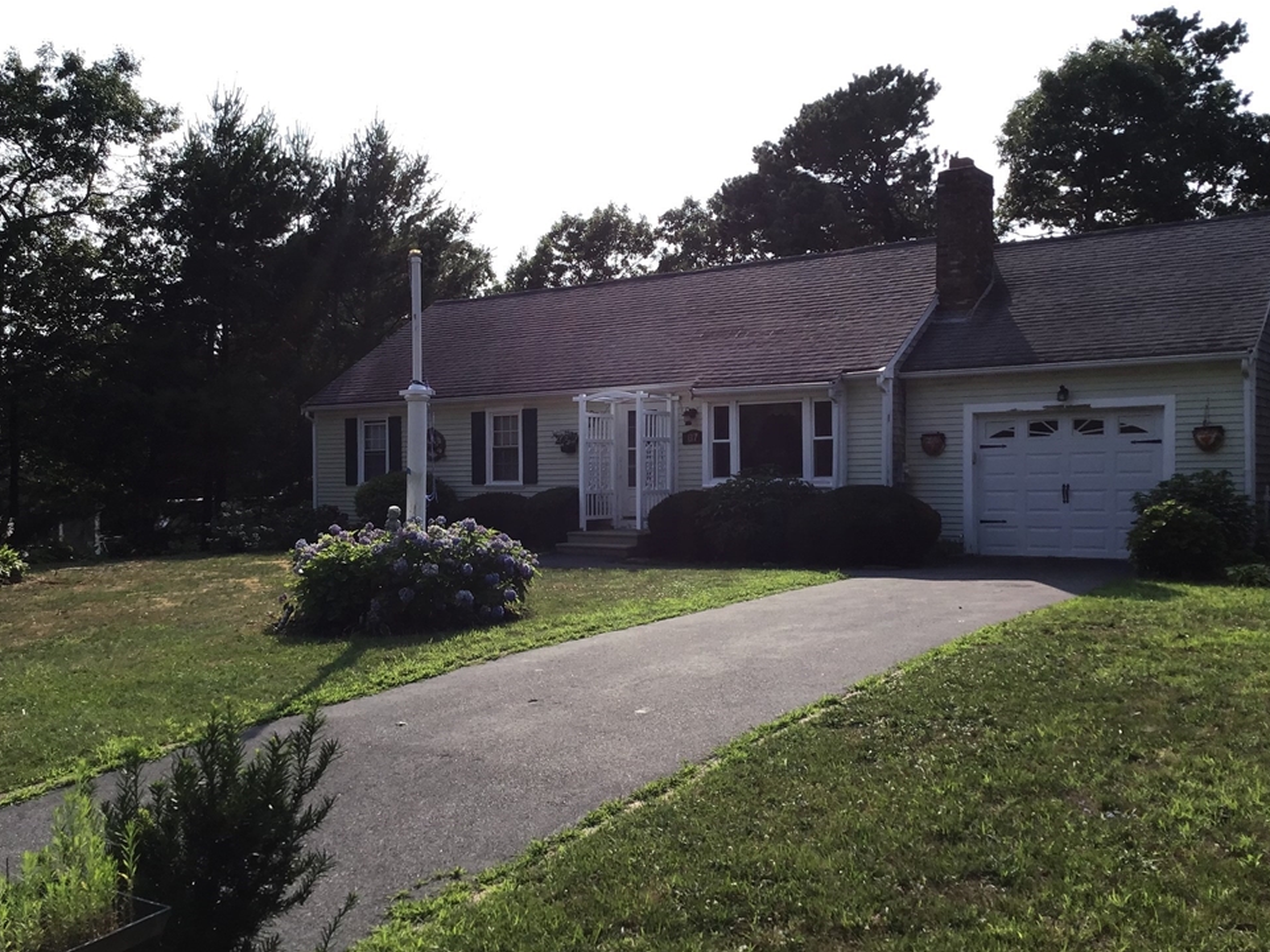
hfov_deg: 55.4
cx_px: 630
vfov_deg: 42.9
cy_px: 477
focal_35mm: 33
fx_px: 1210
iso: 25
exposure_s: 1/1199
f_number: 2.4
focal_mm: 3.3
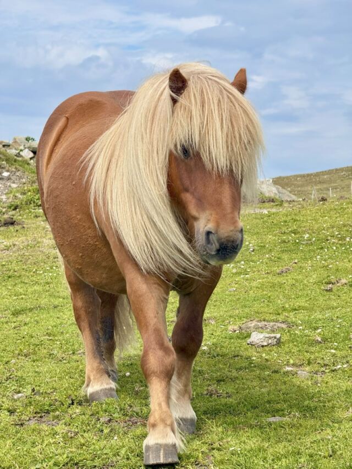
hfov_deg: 12.4
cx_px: 176
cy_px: 234
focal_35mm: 120
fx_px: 1627
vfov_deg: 16.4
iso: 50
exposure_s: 1/632
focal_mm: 15.66
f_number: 2.8
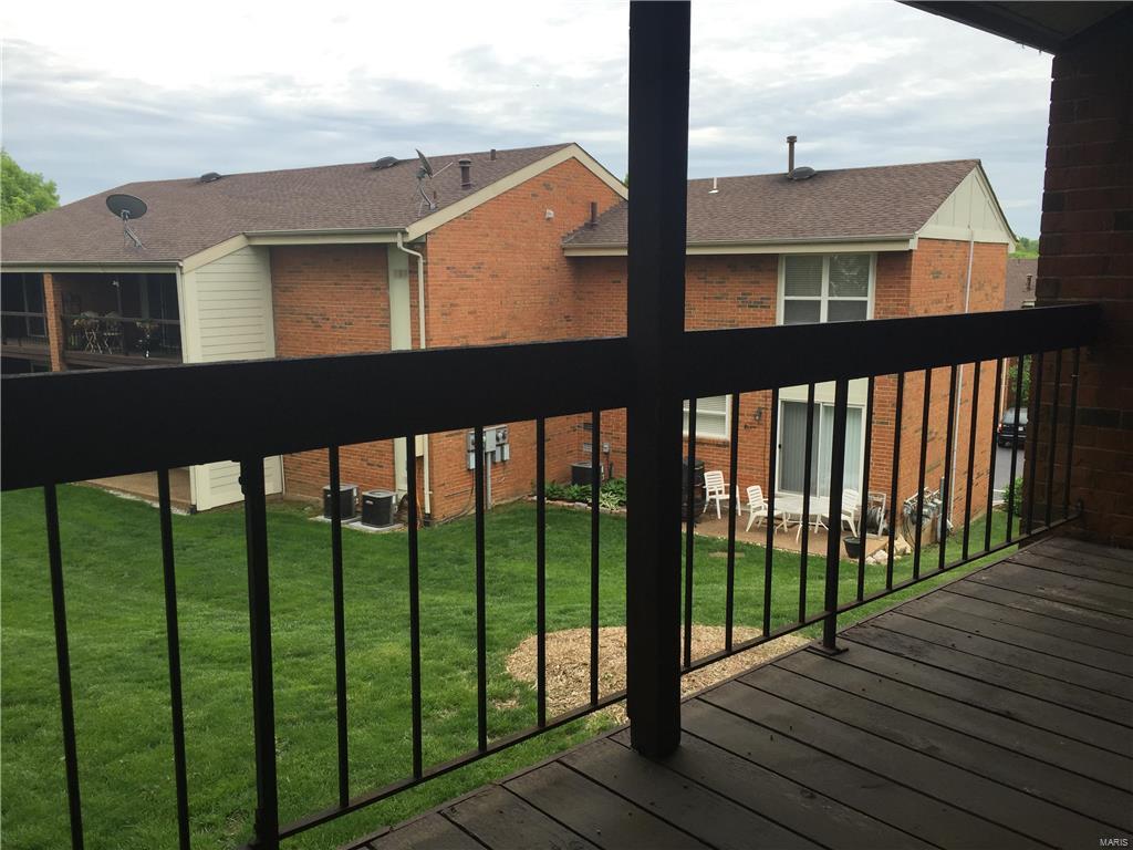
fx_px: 949
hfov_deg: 61.7
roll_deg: +0.1
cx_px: 566
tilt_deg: -9.5
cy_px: 425
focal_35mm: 29
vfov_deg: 48.2
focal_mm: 4.15
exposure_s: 1/719
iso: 32
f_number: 2.2
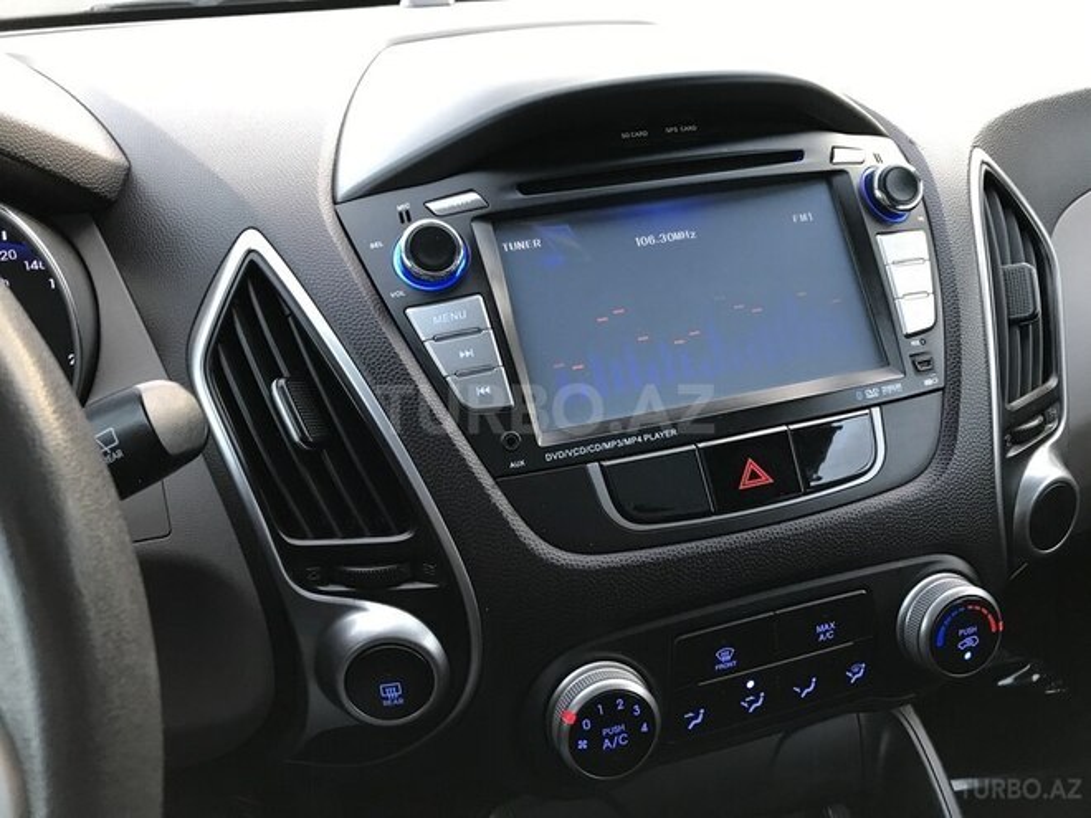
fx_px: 882
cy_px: 409
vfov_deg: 49.7
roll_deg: +1.1
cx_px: 546
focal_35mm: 28
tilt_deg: -29.6
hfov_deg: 63.4
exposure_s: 1/17
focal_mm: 3.99
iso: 50
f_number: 1.8
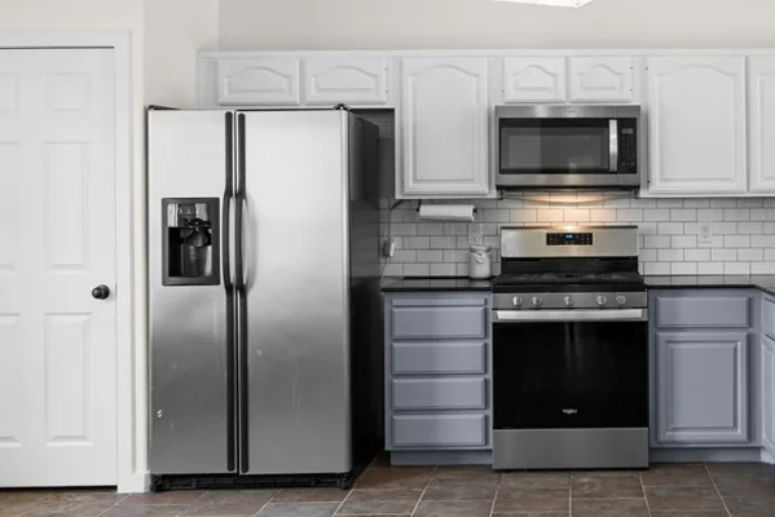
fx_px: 883
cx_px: 581
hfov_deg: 45.7
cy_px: 210
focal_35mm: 41
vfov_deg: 32.6
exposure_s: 1/10
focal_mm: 24
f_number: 8
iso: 400
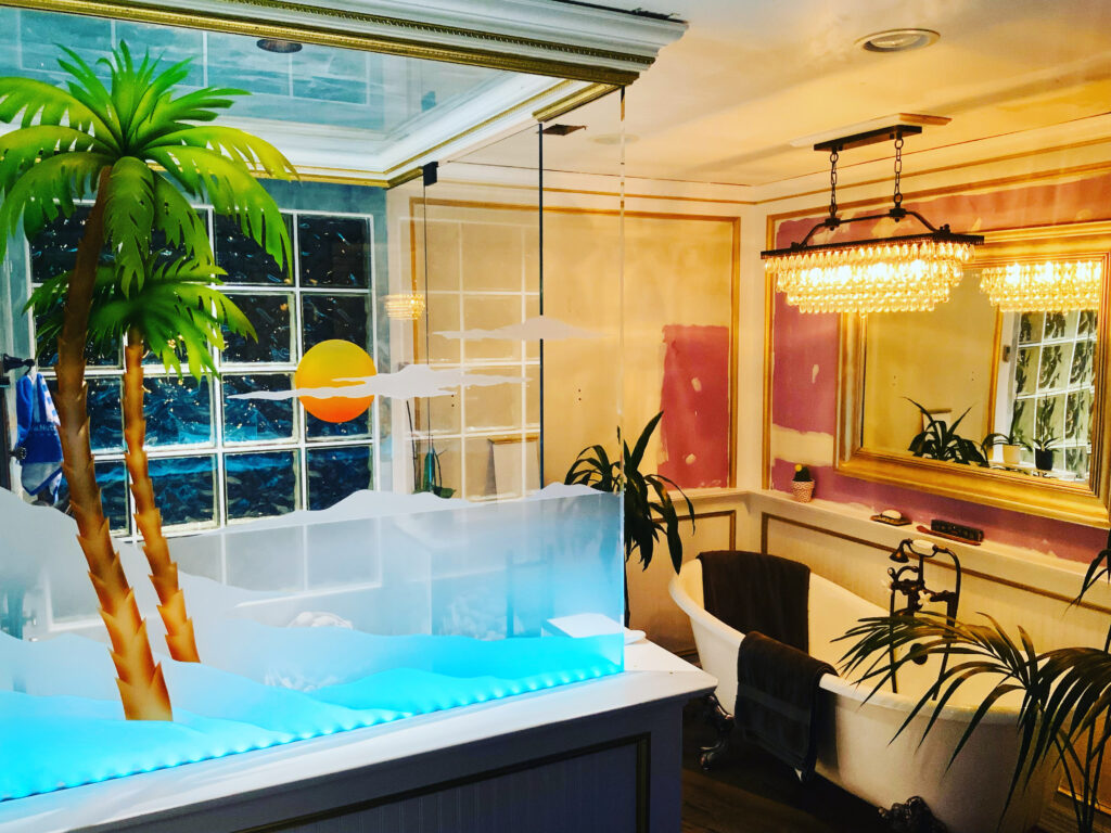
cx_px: 556
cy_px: 416
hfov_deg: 61.7
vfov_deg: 48.2
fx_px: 931
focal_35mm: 29
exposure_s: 1/40
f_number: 1.8
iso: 200
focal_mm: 3
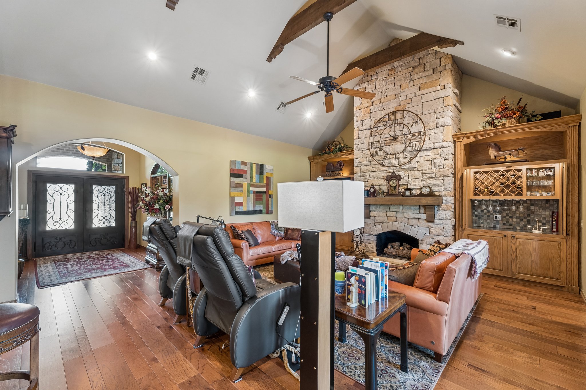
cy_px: 195
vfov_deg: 77.3
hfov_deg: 100.4
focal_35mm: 15
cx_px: 293
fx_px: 244
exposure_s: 1/13
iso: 200
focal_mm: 10
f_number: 7.1
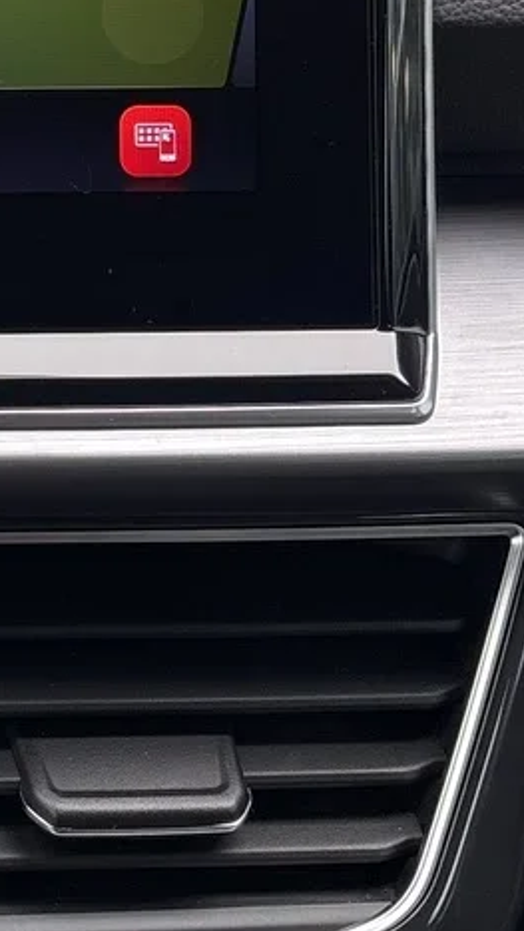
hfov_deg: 11.7
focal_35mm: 97
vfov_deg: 21.6
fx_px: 2394
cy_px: 124
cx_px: -369
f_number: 1.6
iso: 40
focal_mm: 5.96
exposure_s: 1/160
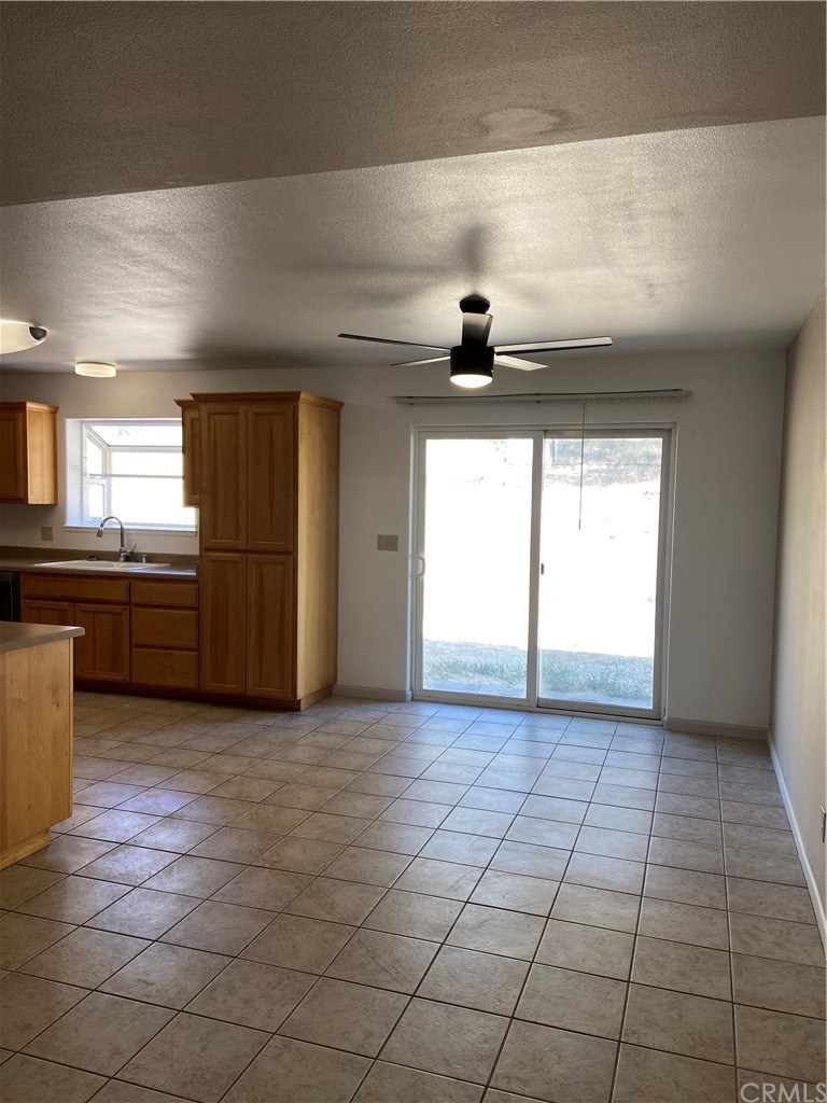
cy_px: 552
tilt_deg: -3.3
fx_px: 828
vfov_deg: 67.3
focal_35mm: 26
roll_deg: -0.6
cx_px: 414
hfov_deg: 53.1
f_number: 1.8
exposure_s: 1/120
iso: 50
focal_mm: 4.25
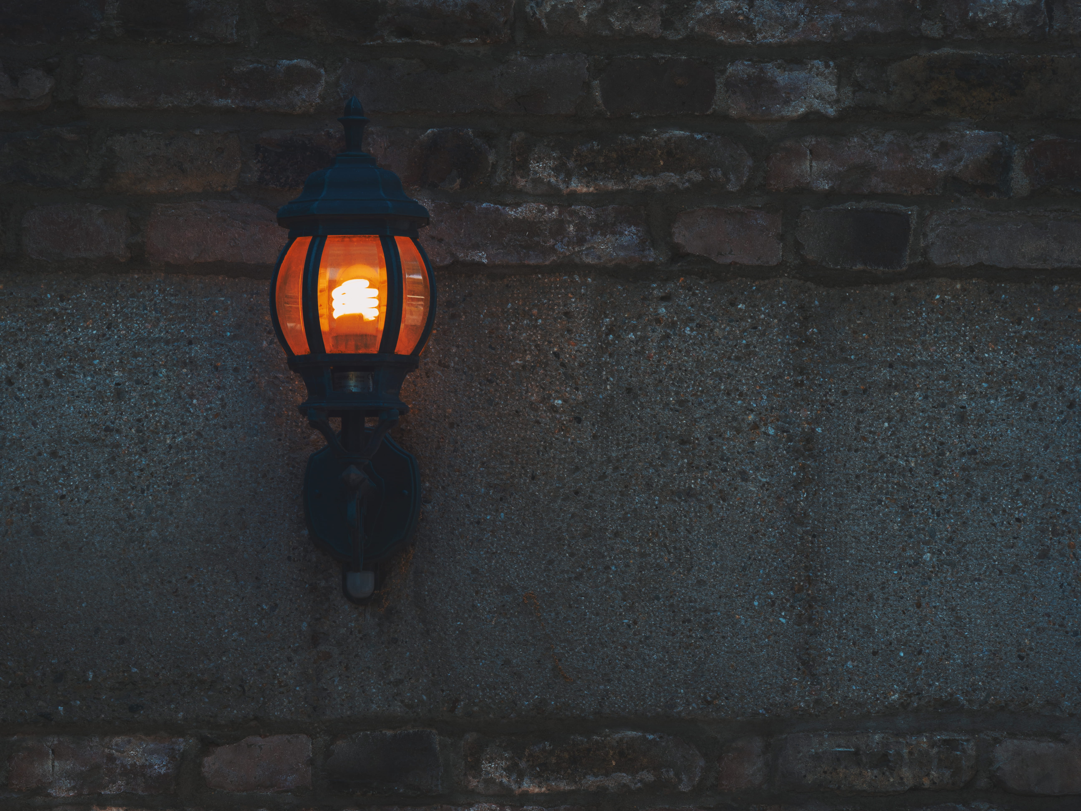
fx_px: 6246
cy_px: 406
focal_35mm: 200
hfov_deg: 9.9
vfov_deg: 7.4
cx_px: 540
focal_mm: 100
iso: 100
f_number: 5.6
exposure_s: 1/60
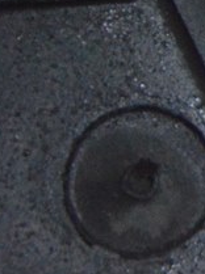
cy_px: -128
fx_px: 2241
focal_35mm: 283
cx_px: 633
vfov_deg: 6.9
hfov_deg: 5.0
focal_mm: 40
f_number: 20
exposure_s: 1/20
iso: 6400
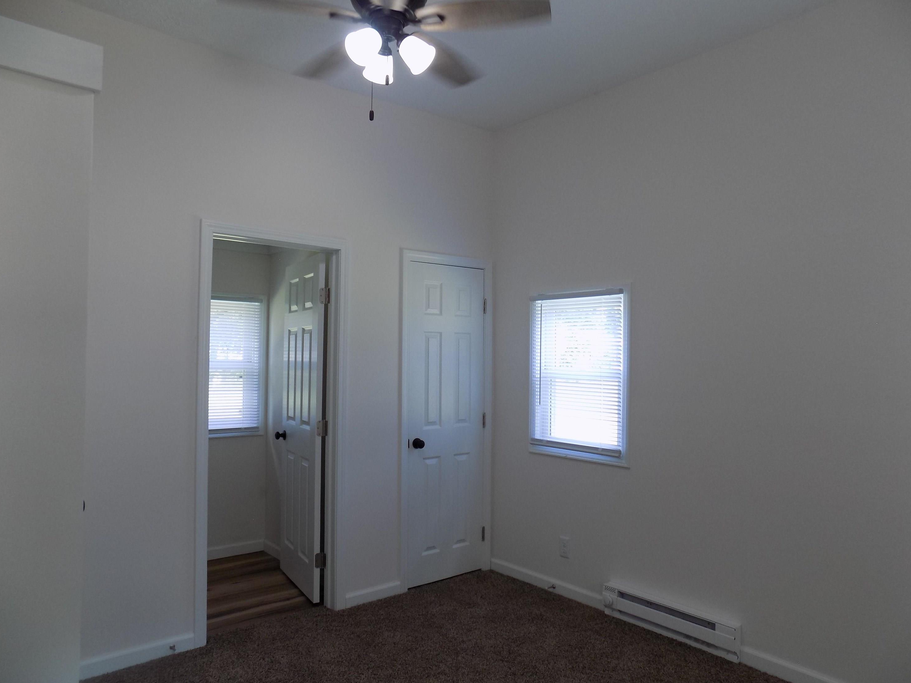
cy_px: 346
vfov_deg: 56.8
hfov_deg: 71.6
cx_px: 452
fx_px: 632
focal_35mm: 24
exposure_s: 1/30
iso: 80
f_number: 3.1
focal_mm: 4
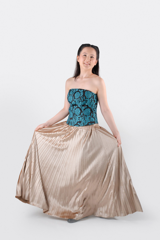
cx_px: 79
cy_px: 120
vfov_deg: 33.9
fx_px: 393
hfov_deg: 23.0
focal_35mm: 59
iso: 1250
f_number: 8
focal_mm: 55
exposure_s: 1/125
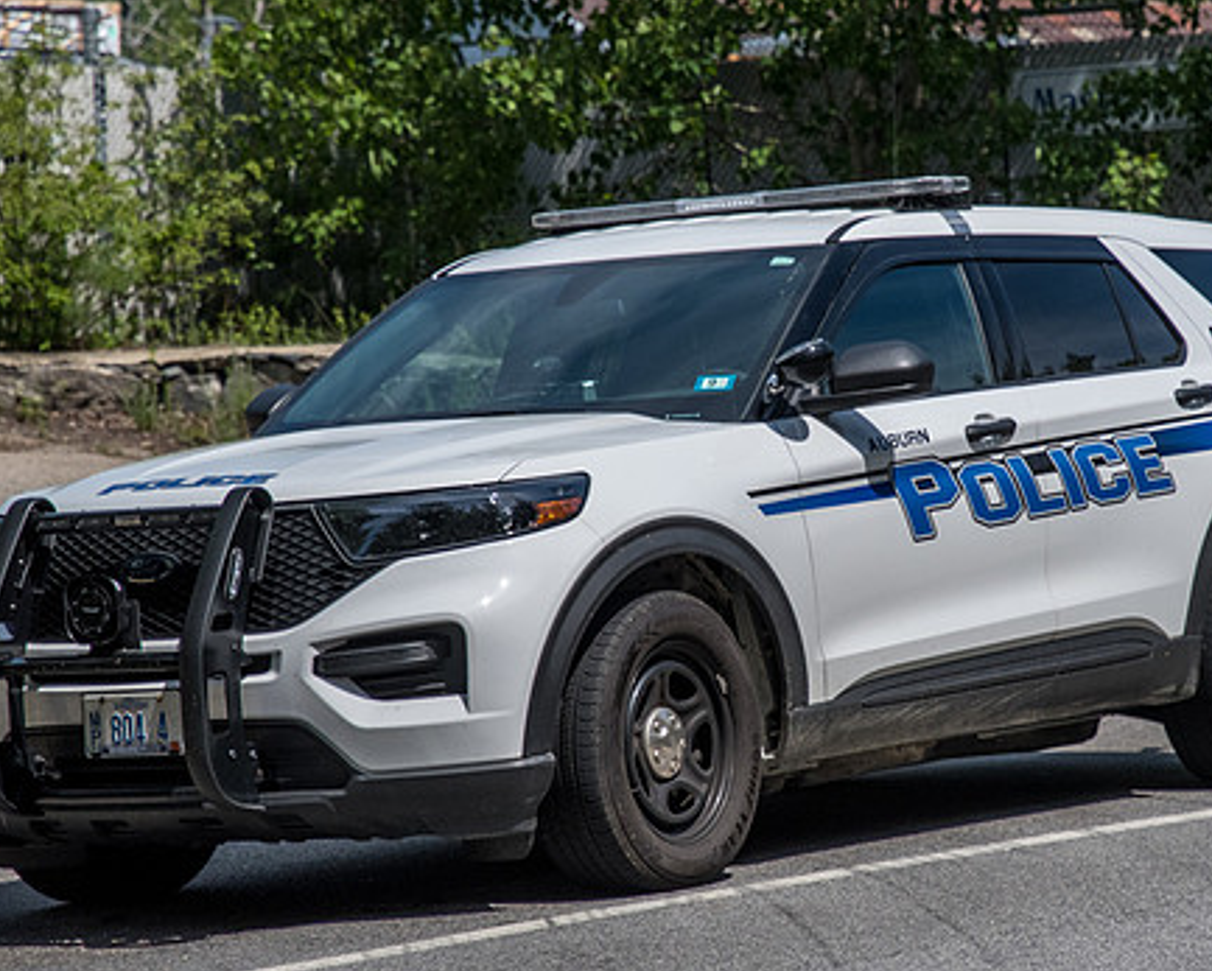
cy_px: 502
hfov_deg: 13.3
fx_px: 5205
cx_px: 848
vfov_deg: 10.7
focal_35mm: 145
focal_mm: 70
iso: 1000
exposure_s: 1/8000
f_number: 5
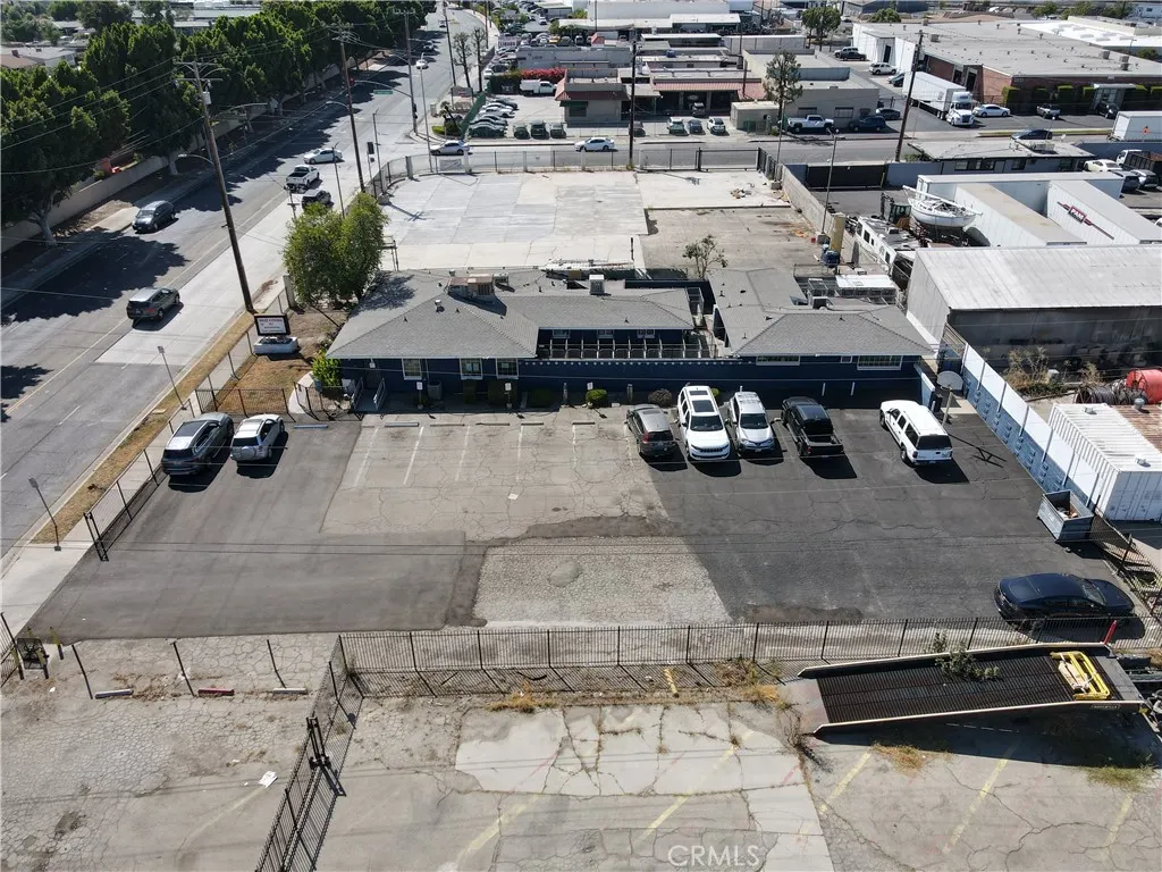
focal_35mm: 24
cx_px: 581
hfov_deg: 71.6
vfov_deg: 56.8
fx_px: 806
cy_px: 436
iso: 100
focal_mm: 4.5
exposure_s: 1/640
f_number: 2.8
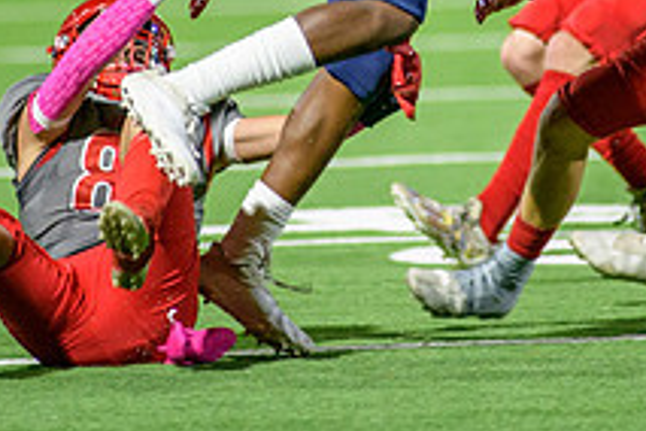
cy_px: -96
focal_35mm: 816
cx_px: 376
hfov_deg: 2.5
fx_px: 14642
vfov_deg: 1.7
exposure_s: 1/500
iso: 2000
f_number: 2.8
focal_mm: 300
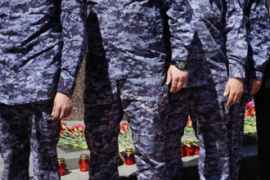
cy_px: 27
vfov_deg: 18.0
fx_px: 562
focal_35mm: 75
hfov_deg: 26.3
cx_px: 228
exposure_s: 1/160
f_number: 13
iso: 100
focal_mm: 22
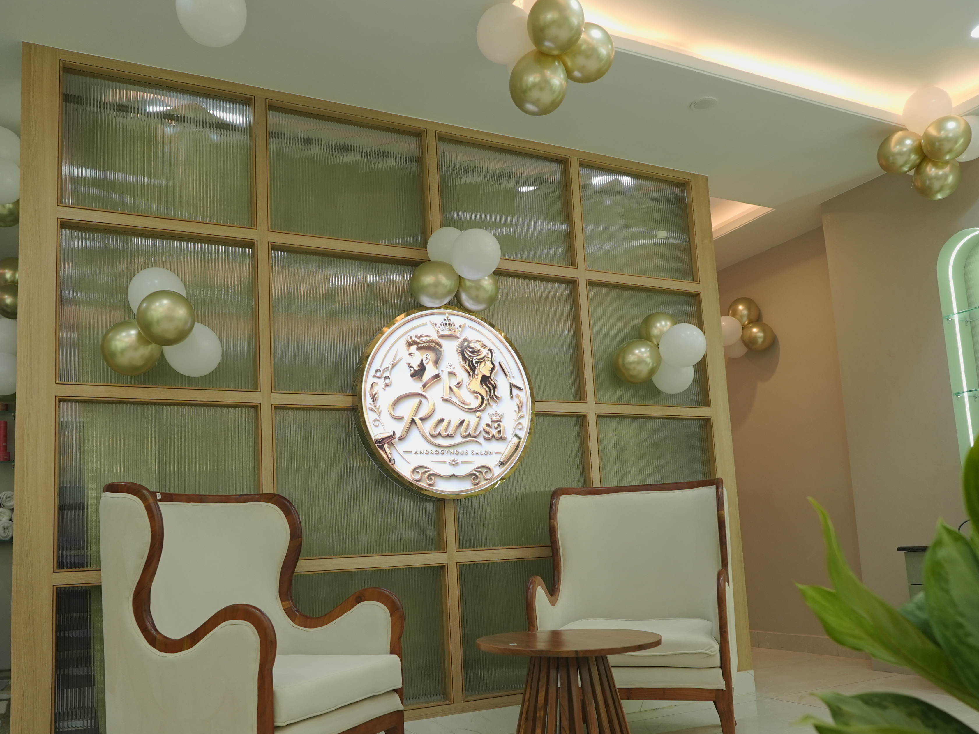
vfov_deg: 47.9
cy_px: 446
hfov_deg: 61.6
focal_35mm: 29
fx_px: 820
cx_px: 466
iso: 320
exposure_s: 1/125
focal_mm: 15
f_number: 3.2
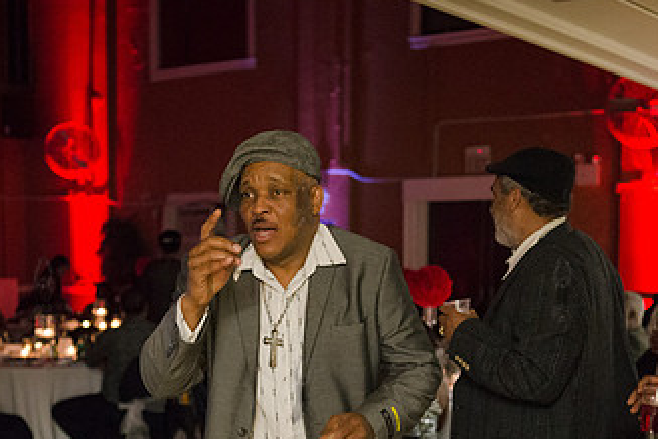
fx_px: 1133
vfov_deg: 21.5
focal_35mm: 62
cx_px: 302
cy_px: 386
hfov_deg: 32.4
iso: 4000
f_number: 2.8
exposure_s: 1/125
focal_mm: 35
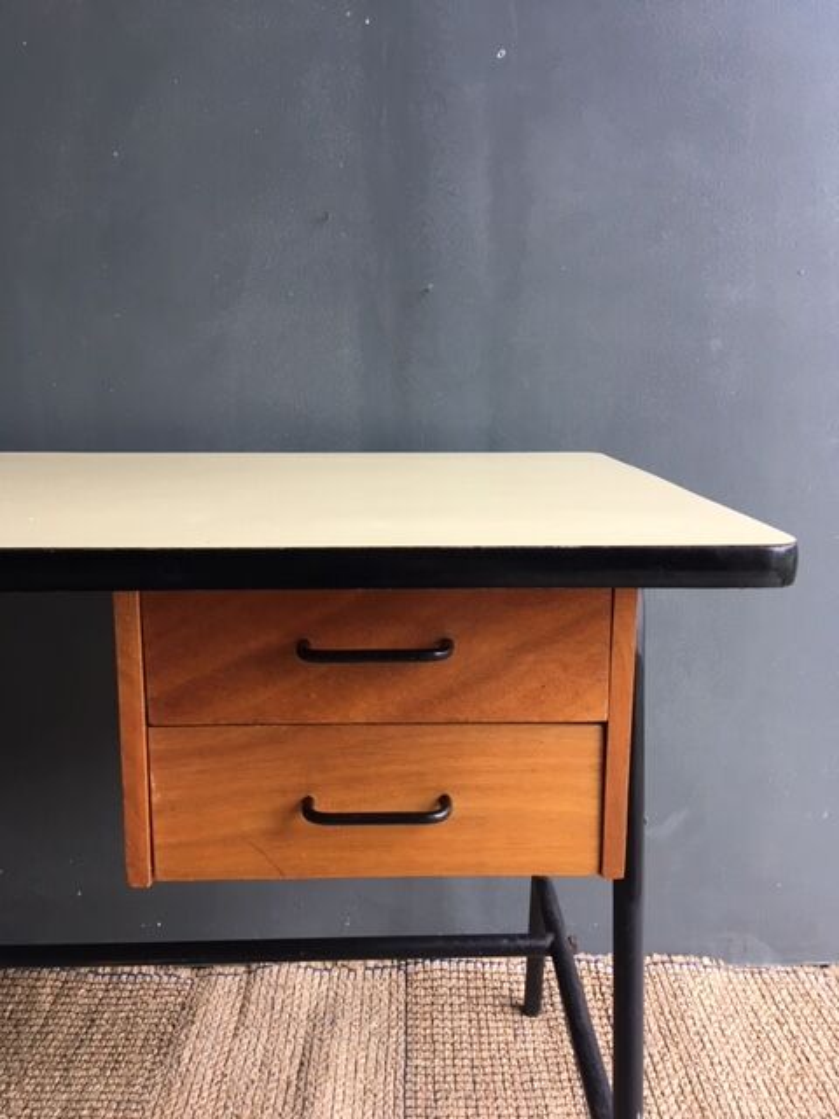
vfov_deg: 61.7
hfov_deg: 48.2
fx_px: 937
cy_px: 560
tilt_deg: -12.2
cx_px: 420
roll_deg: +0.2
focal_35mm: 29
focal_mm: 4.15
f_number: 2.2
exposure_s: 1/33
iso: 40
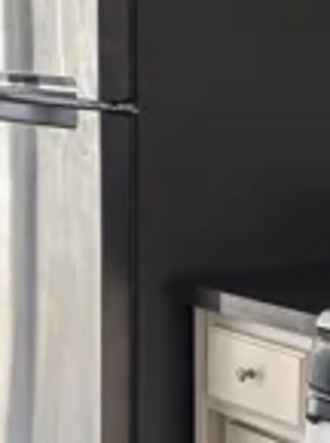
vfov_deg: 20.9
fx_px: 1187
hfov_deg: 15.2
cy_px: 351
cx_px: 409
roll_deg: -3.1
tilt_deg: -12.0
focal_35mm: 93
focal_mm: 6.86
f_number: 1.78
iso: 160
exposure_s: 1/120
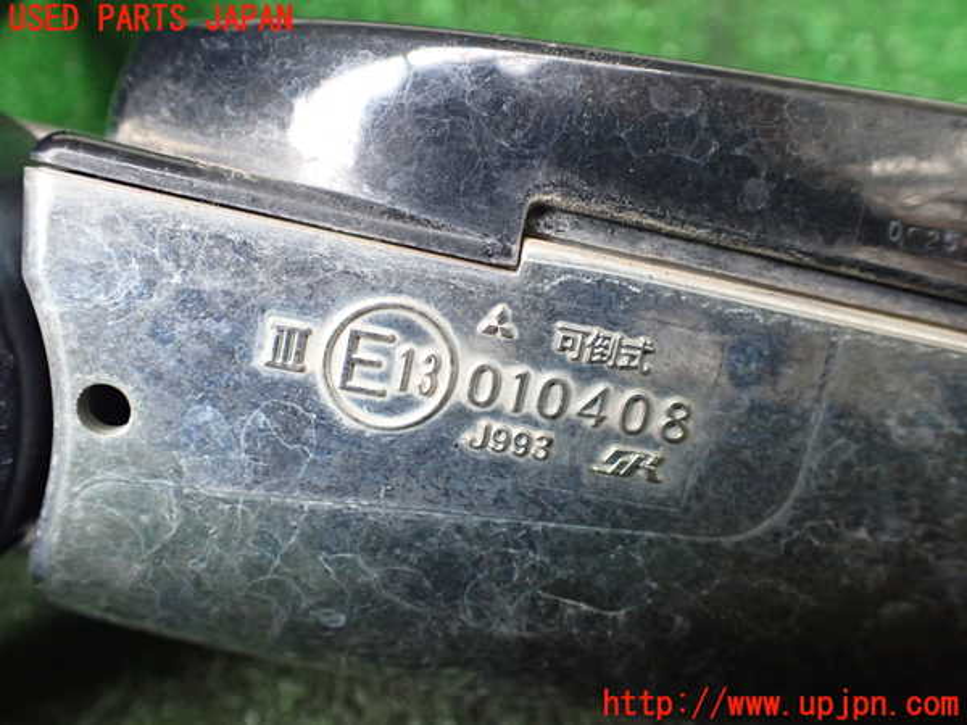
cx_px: 484
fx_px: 838
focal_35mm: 30
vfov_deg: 46.8
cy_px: 362
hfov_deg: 60.0
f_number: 2.3
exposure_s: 1/125
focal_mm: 5.4
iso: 640
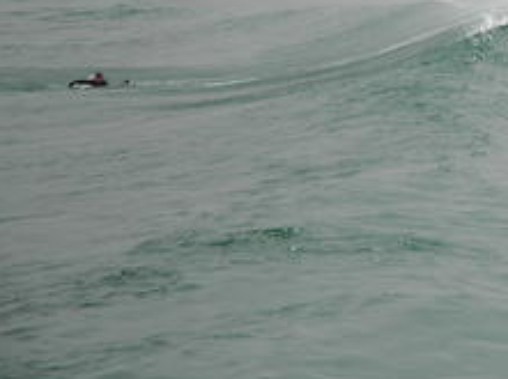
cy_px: 77
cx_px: 624
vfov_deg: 5.9
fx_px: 3678
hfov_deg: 7.8
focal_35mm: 251
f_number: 4.5
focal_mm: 70
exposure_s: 1/2000
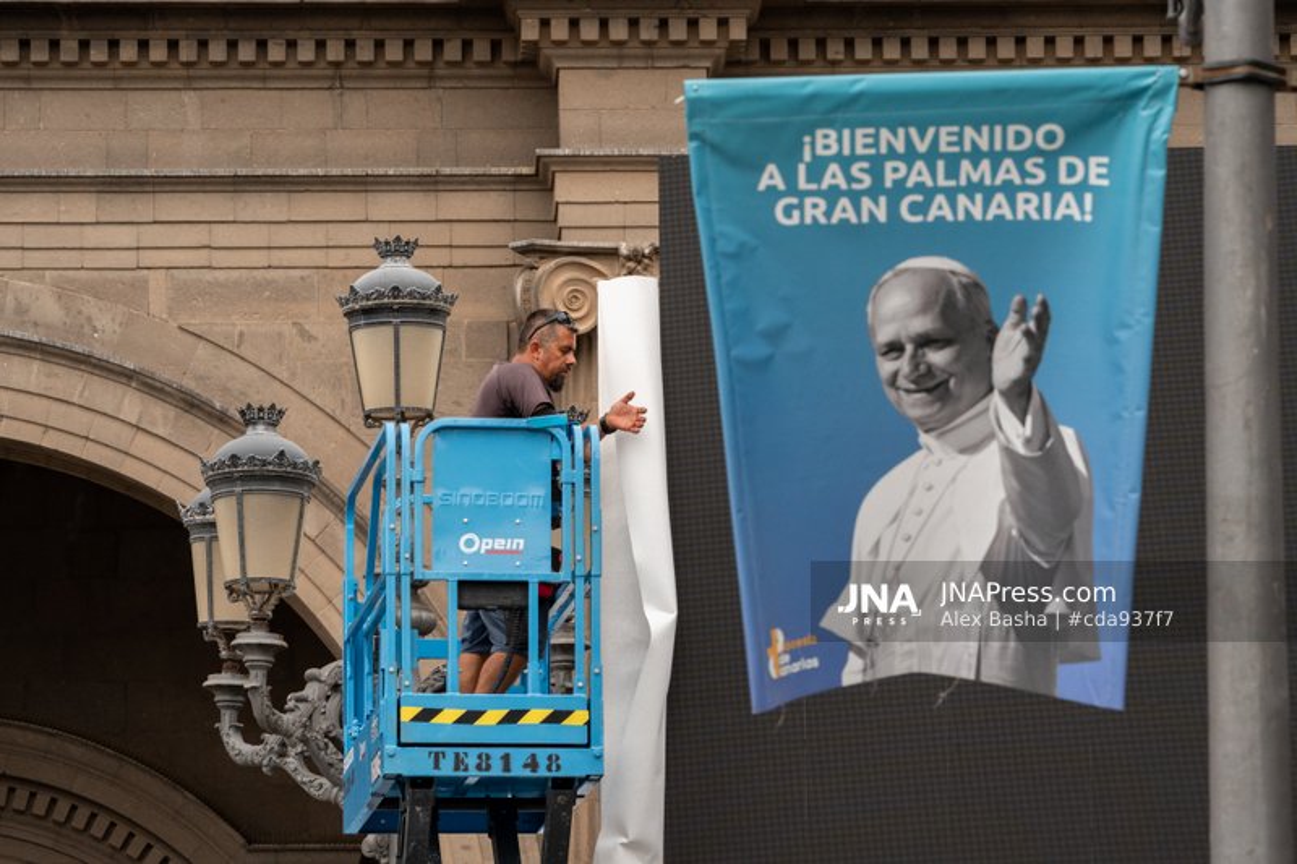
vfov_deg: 6.9
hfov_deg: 10.3
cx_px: 648
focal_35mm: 200
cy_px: 432
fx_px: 7204
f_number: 13
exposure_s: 1/400
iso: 2000
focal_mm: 200
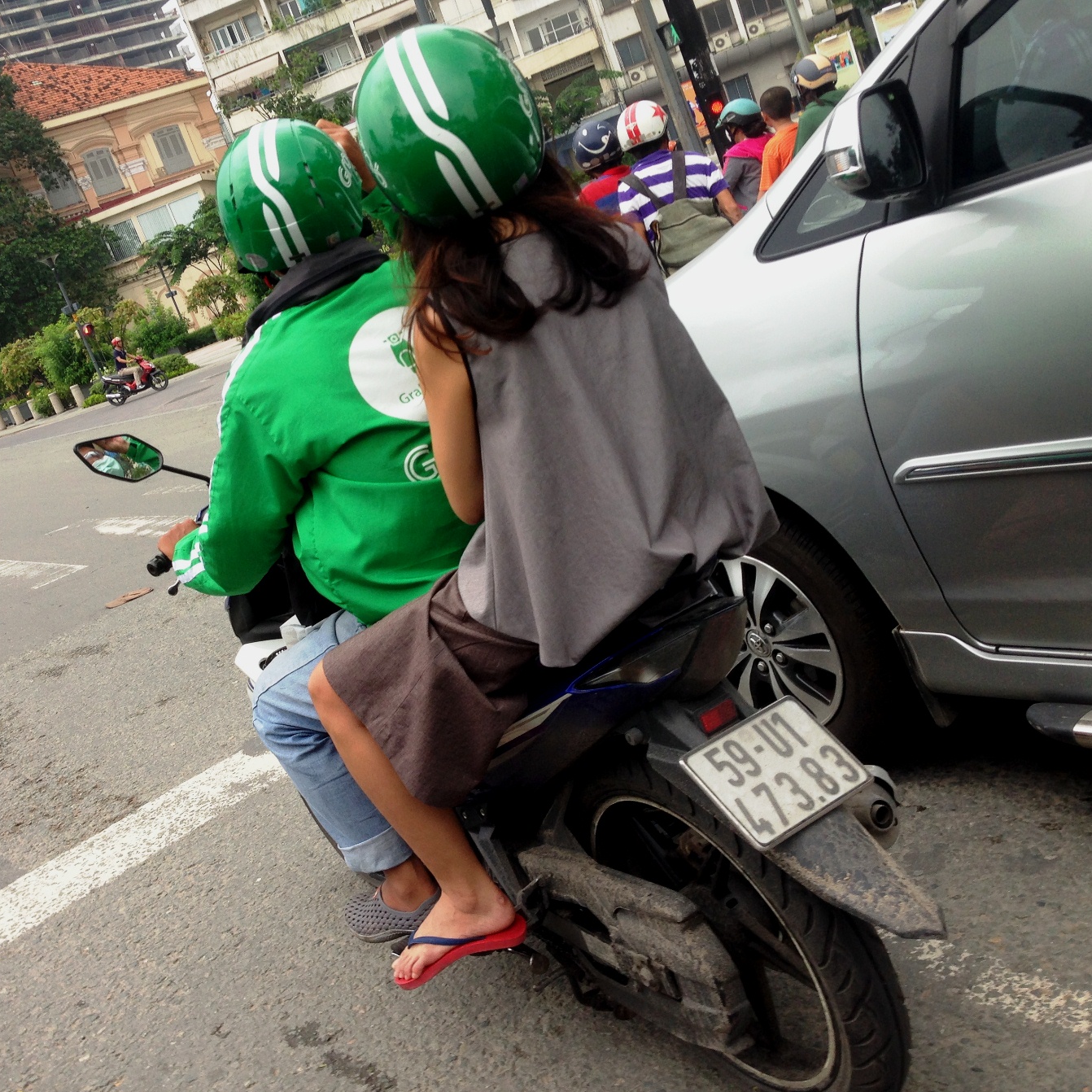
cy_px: 547
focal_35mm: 39
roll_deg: +22.6
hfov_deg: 42.5
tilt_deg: -13.8
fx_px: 1392
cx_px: 411
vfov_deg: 42.8
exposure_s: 1/493
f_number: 2.4
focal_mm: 4.12
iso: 50
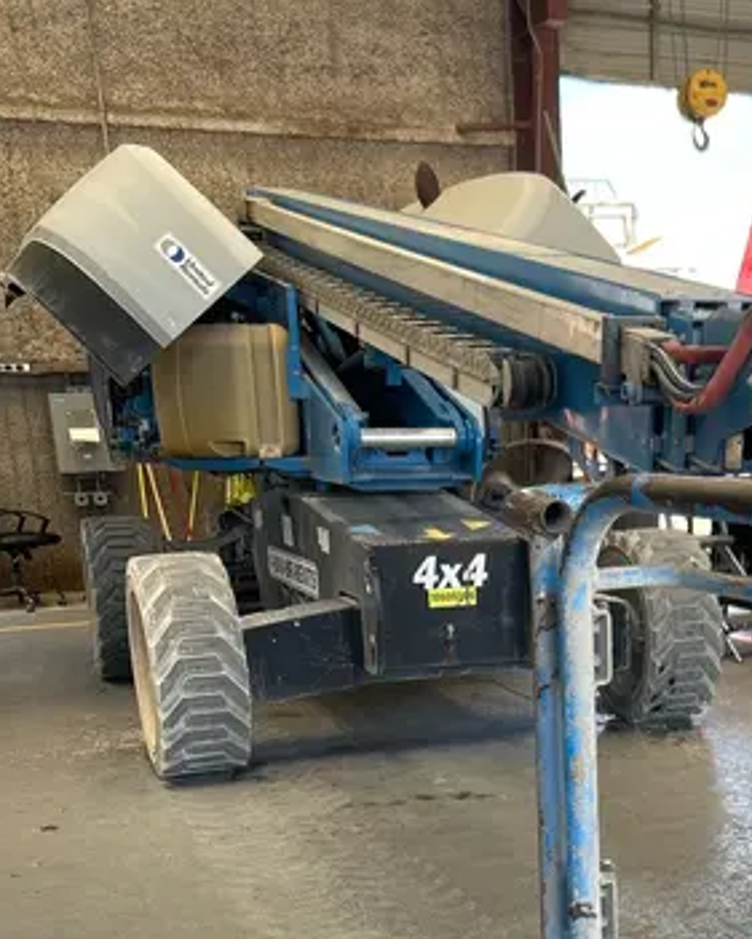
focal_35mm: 53
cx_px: 682
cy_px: 852
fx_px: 1474
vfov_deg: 33.4
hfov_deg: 27.5
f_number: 1.5
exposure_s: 1/261
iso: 50
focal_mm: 5.7
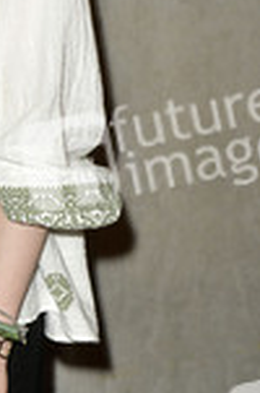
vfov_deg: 13.2
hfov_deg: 8.7
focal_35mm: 154
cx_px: -83
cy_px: 21
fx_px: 1676
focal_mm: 58
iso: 2500
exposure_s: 1/250
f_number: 5.6
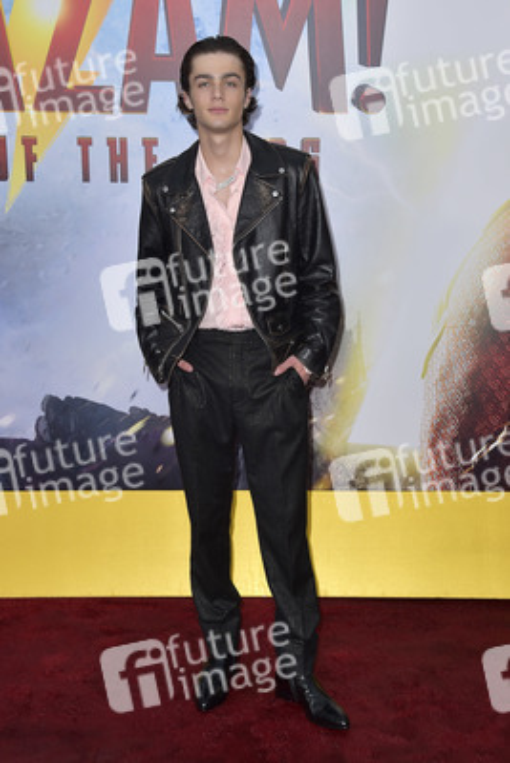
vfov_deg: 39.6
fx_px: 1061
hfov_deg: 27.0
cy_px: 382
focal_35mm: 50
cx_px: 255
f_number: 6.3
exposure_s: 1/250
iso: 400
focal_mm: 50
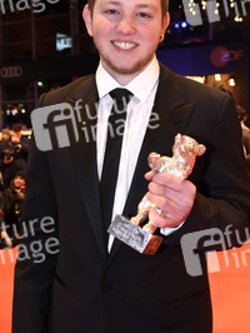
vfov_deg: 36.8
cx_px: 131
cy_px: 184
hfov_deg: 28.1
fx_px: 500
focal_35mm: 52
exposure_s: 1/125
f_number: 5
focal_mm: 24
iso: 1250
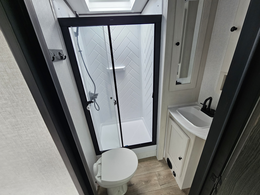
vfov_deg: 89.9
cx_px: 130
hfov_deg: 106.2
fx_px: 98
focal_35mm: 13
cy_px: 98
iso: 125
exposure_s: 1/101
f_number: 2.2
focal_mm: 2.2
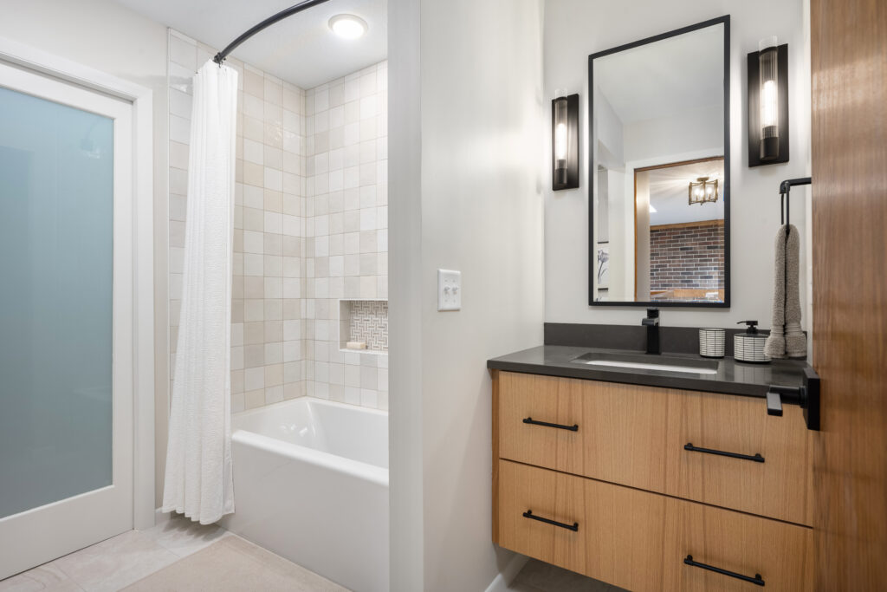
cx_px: 444
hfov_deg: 90.0
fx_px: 444
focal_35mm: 18
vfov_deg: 67.4
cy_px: 296
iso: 125
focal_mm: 18
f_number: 11
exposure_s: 2
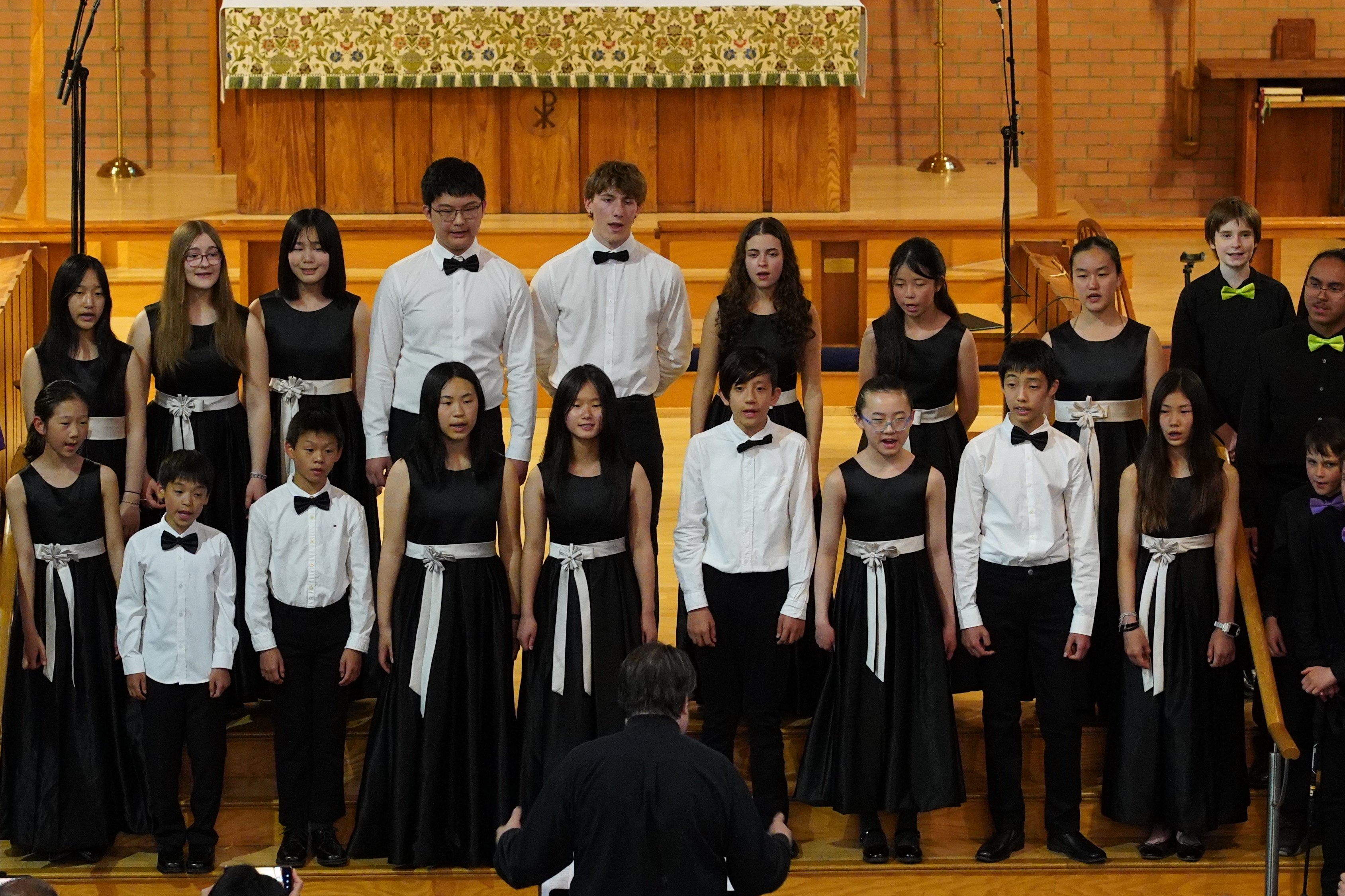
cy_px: 364
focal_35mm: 151
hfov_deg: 13.6
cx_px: 628
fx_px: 5642
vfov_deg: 9.1
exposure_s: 1/80
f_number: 4
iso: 8000
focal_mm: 85
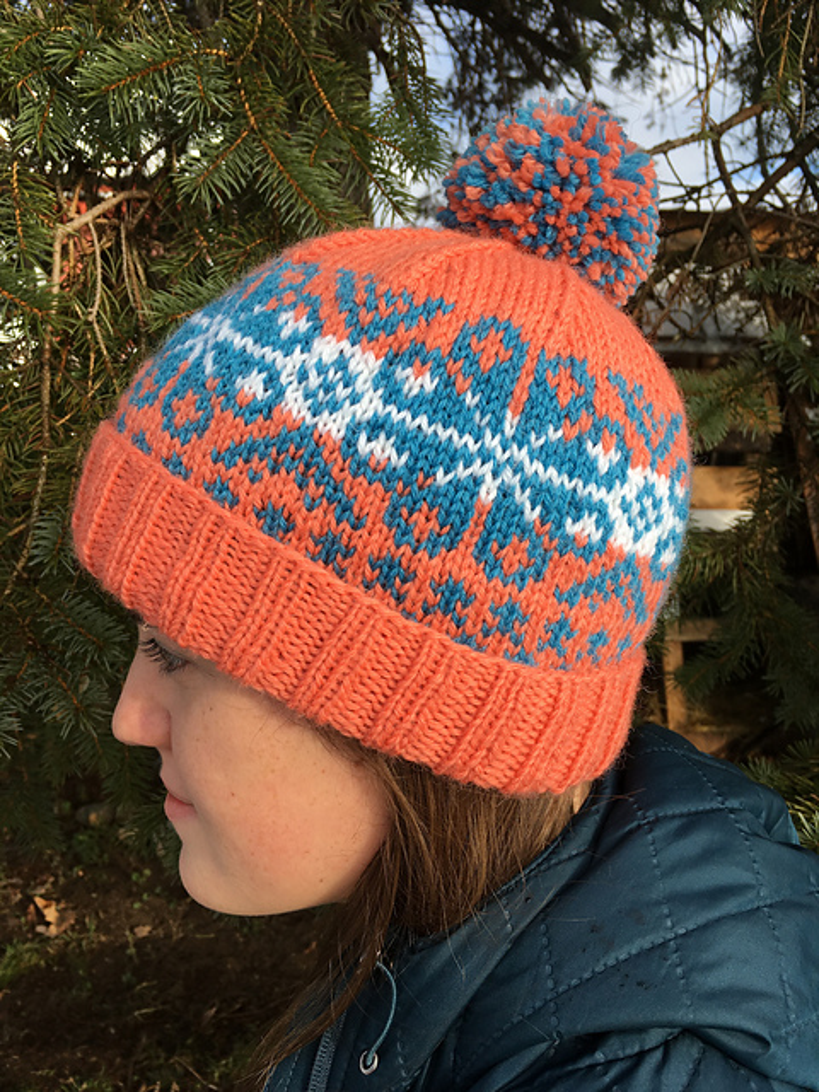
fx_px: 915
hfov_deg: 48.2
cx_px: 410
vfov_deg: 61.7
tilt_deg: -8.0
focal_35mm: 29
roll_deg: +0.1
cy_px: 546
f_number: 2.2
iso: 25
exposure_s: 1/569
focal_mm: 4.15
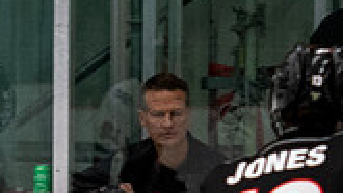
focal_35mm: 886
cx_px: -106
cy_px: 280
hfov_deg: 2.4
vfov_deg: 1.4
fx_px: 8062
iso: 1250
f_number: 2.8
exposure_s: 1/640
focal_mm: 116
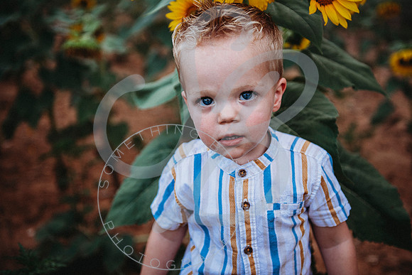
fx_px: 549
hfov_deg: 41.1
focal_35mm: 48
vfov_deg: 28.1
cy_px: 138
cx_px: 206
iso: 100
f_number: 2.8
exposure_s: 1/250
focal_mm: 48
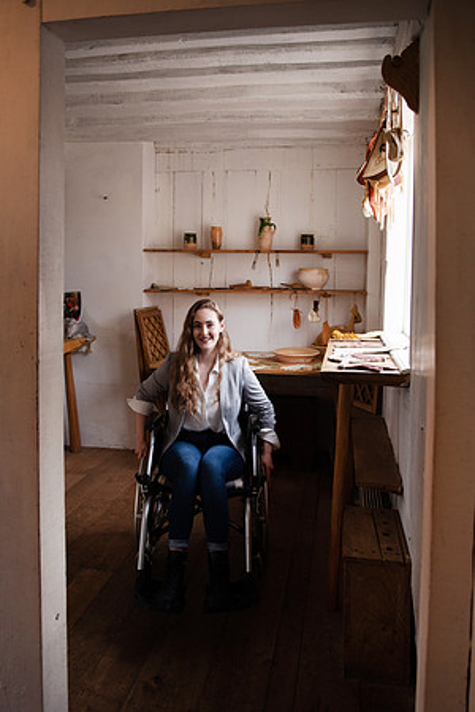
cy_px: 356
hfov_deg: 47.9
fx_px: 534
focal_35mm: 27
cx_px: 238
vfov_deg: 67.4
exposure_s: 1/125
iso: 640
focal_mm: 27
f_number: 2.8
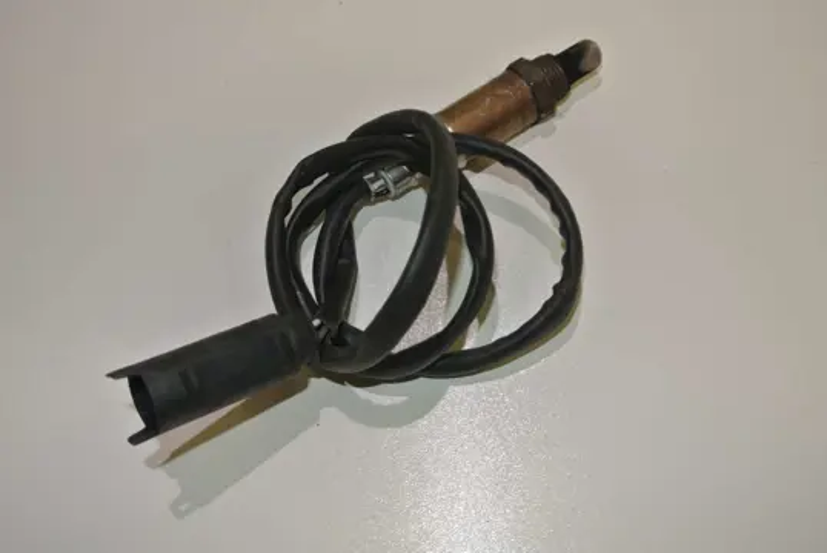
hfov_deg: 51.8
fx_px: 851
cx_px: 414
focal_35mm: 37
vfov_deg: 36.0
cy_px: 276
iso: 200
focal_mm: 14
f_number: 4
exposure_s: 1/60
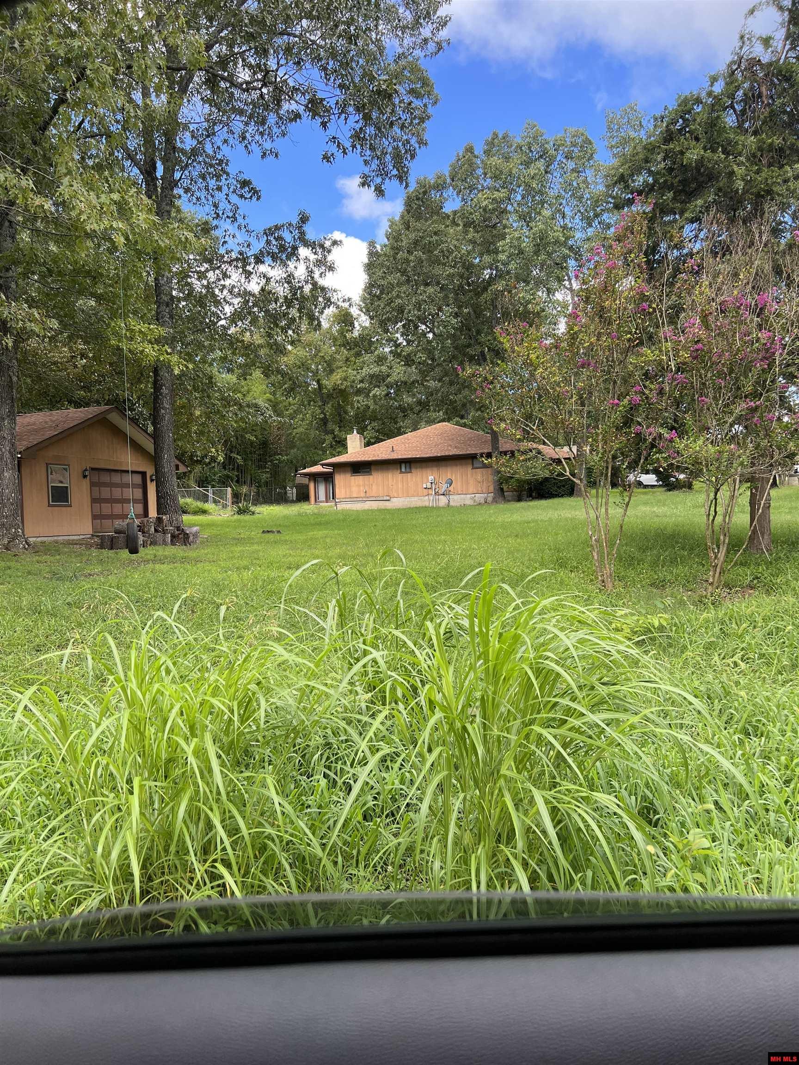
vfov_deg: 67.3
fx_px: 800
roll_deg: +2.8
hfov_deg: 53.1
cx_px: 400
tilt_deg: -0.1
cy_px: 532
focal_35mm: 26
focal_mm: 5.7
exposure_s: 1/552
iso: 50
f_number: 1.5
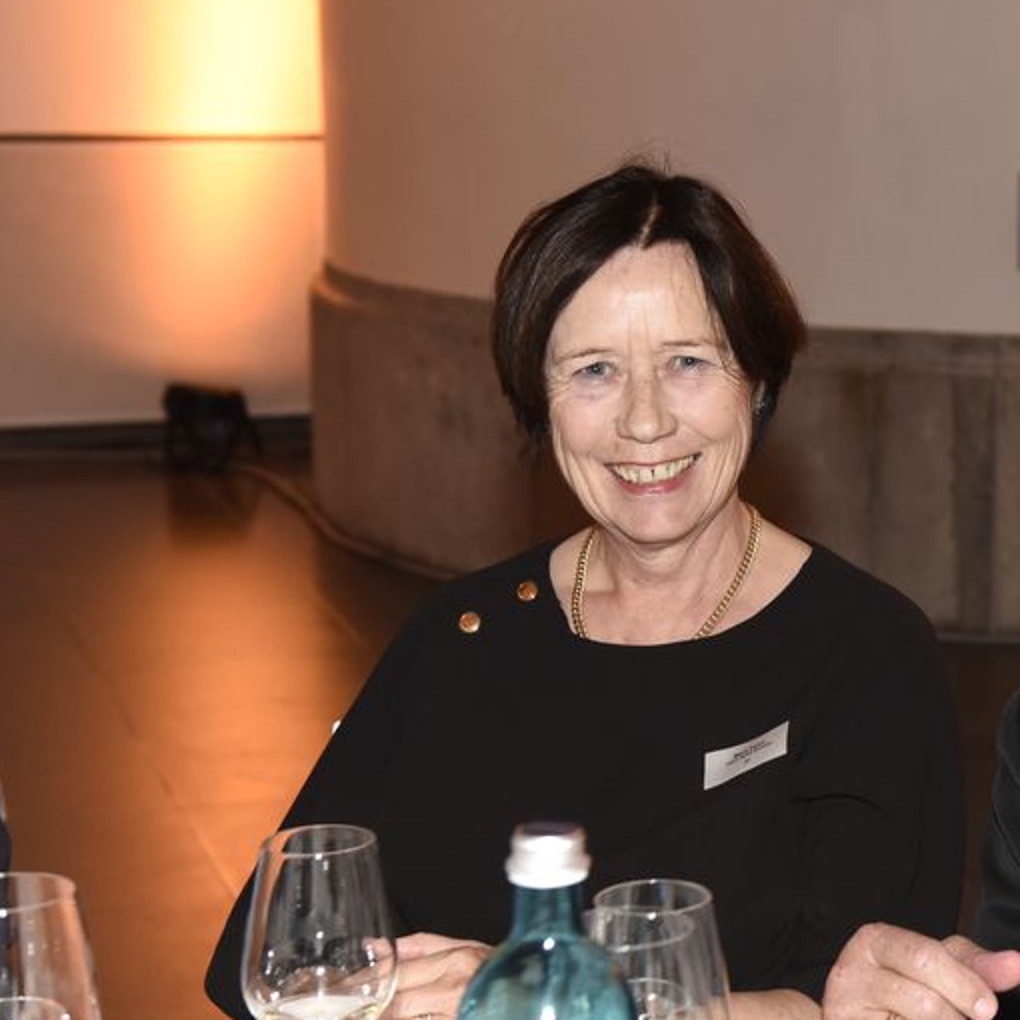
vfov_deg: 18.1
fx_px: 3200
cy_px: 422
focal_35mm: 96
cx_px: 1179
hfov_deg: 17.4
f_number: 4.5
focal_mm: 48
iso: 1600
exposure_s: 1/80
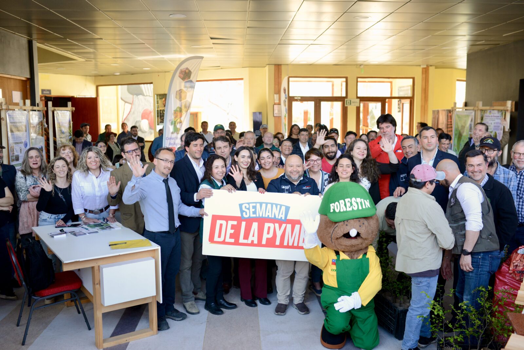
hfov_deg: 54.4
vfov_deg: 37.9
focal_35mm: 35
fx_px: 510
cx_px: 262
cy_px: 175
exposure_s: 1/250
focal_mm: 35
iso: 800
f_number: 3.5
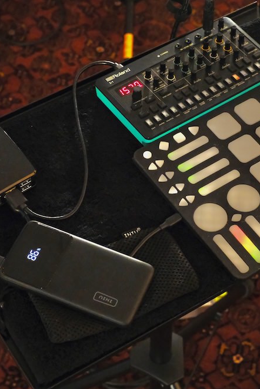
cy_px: 195
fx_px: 867
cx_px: 157
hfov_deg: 17.0
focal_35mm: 80
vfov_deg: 25.4
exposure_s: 1/58
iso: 12800
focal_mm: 35
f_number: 5.6
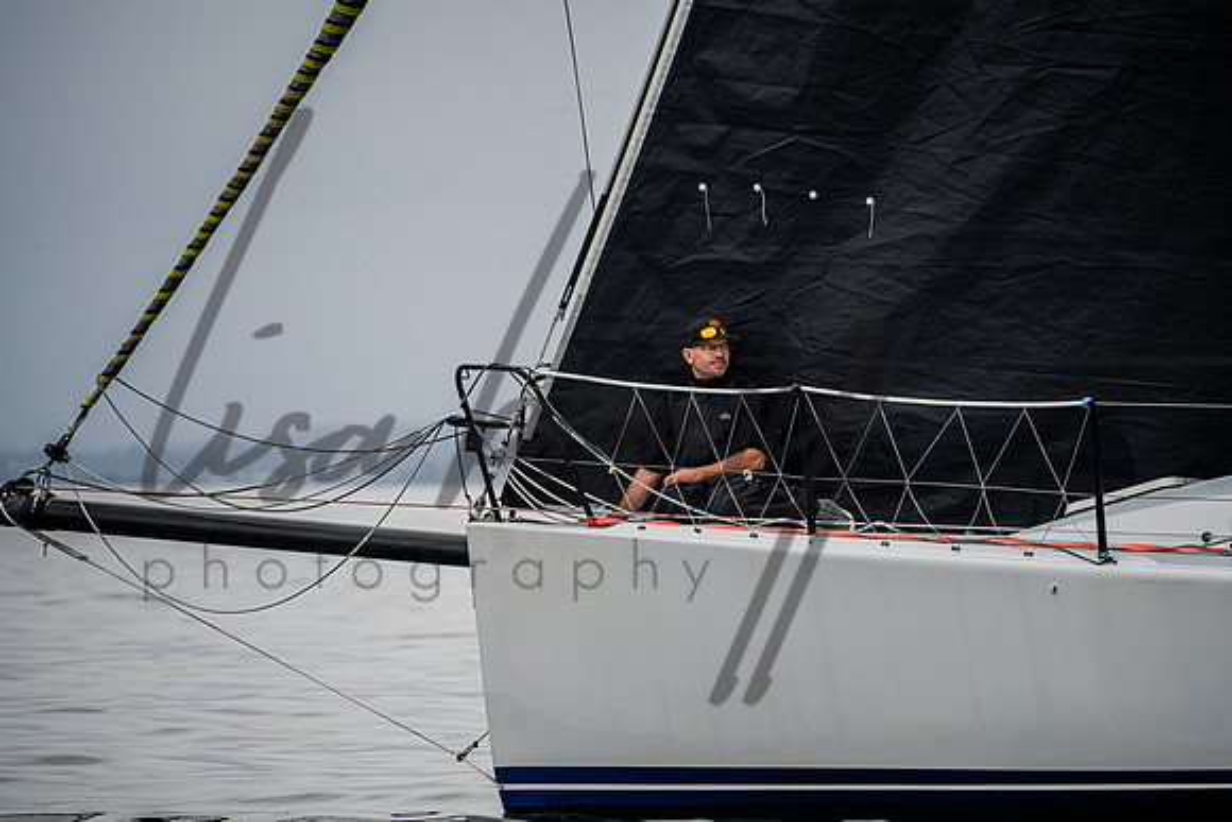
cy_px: 410
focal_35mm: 419
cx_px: 632
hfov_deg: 4.9
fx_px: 14337
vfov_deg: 3.3
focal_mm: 400
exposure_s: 1/1600
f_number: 8
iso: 800
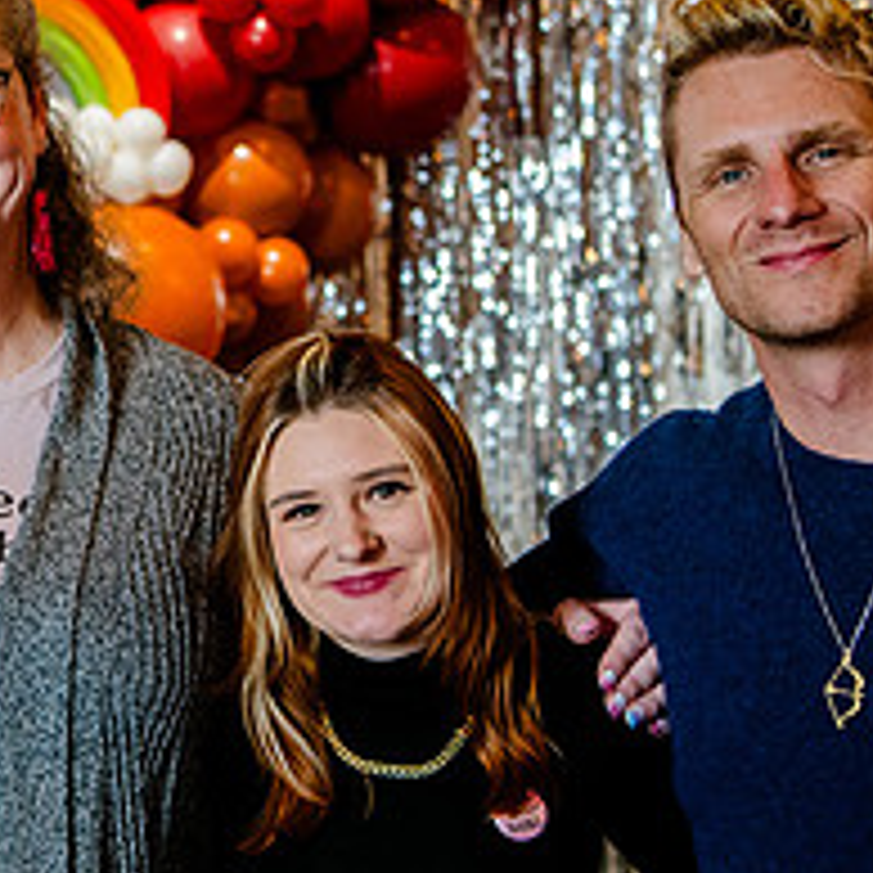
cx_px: -48
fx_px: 3167
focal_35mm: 111
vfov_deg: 15.7
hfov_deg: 15.3
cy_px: 373
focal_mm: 38
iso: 2500
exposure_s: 1/200
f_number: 3.2
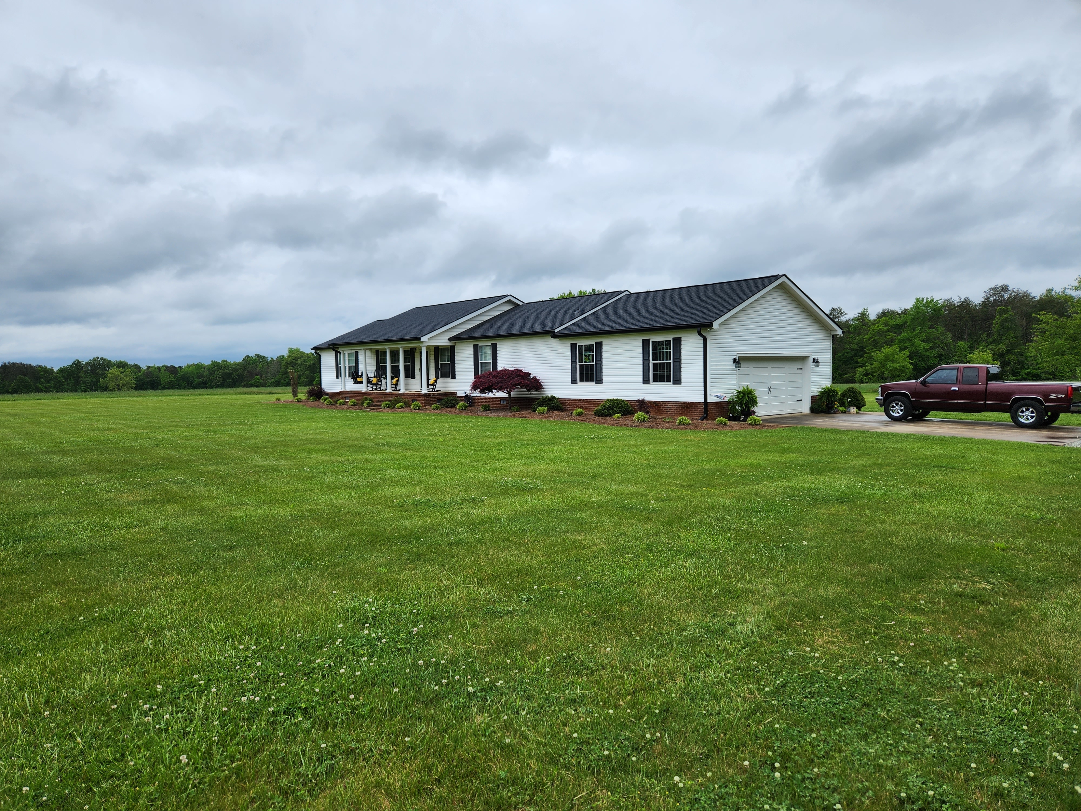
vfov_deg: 58.9
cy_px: 406
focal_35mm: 23
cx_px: 540
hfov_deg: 73.9
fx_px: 718
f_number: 1.8
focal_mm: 5.4
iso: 20
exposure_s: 1/1167
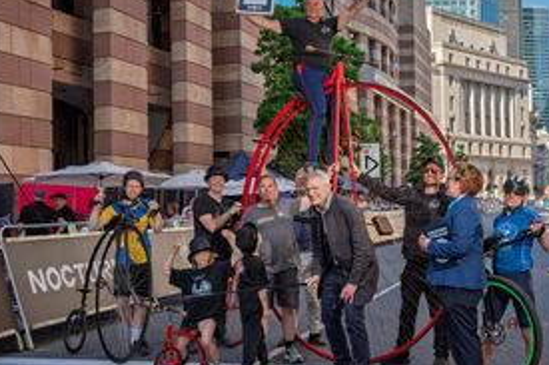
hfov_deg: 38.8
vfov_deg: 26.4
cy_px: 192
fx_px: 777
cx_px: 321
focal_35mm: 51
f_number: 8
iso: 100
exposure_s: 1/160
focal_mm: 35
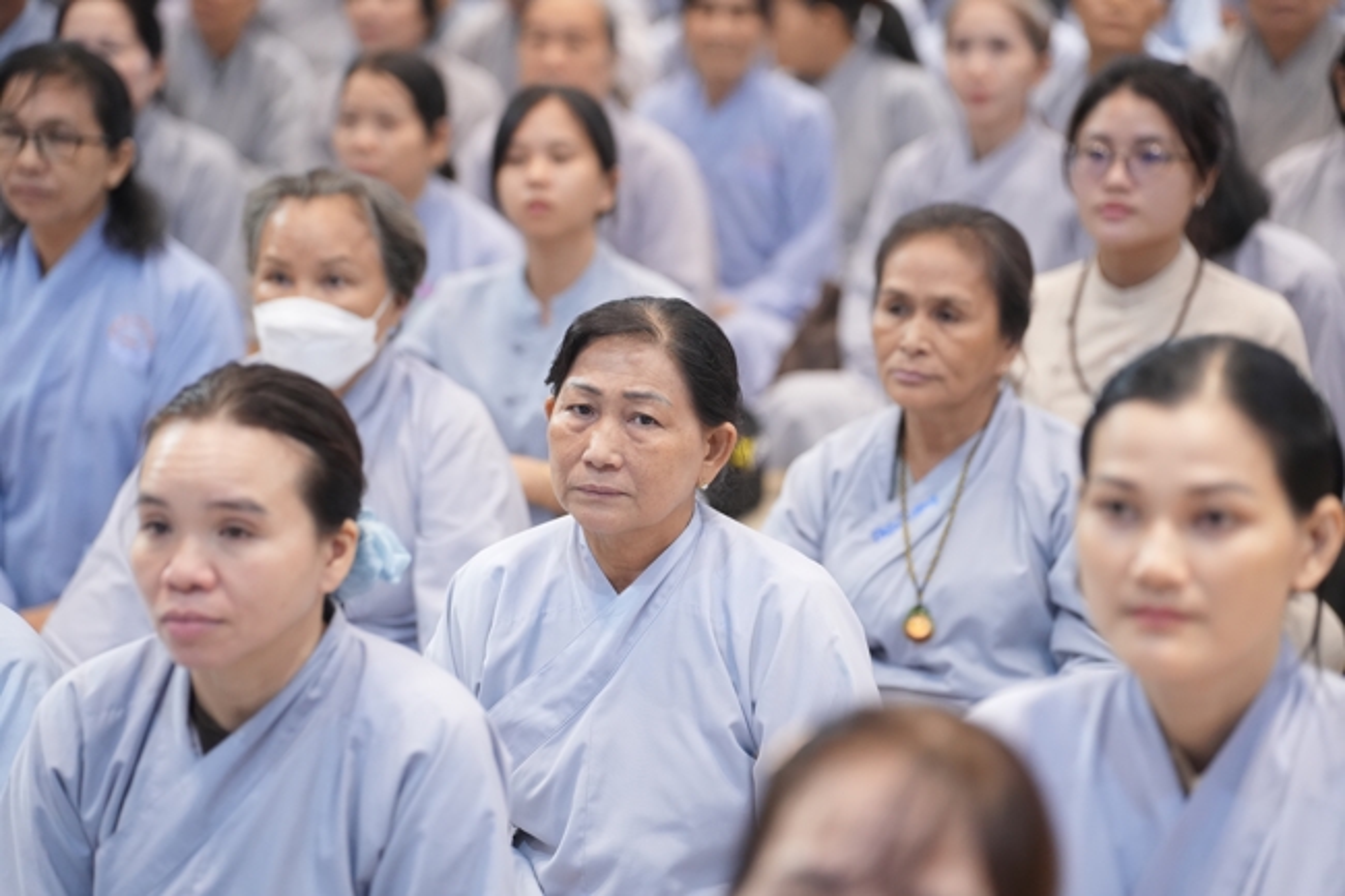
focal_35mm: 110
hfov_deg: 18.6
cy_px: 448
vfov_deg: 12.4
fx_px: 4108
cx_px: 672
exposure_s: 1/200
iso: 3200
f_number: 2.8
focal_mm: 110
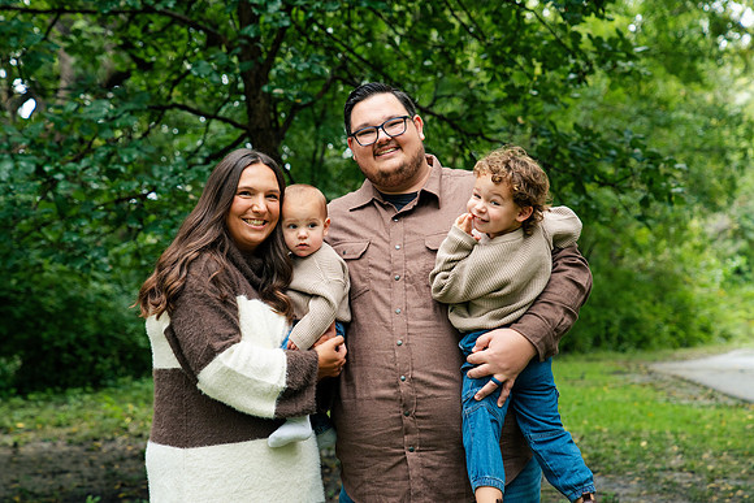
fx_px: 1424
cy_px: 252
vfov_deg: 20.0
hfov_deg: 29.6
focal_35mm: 68
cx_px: 377
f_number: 4
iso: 1000
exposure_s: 1/200
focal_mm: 68
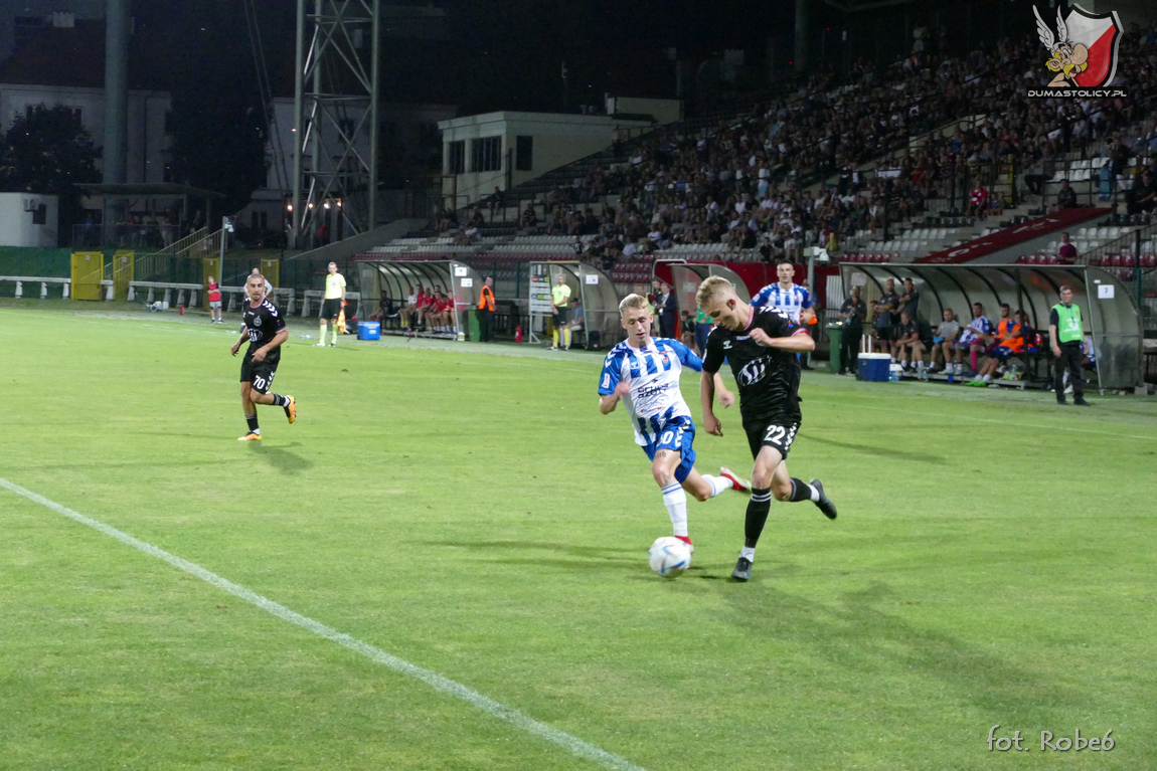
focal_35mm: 83
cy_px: 386
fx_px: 2668
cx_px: 578
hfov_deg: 24.5
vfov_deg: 16.5
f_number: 3.7
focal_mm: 30.31
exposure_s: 1/320
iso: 3200
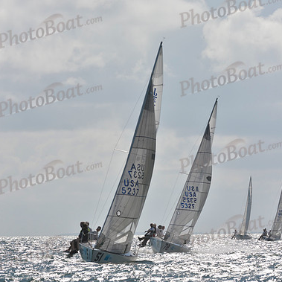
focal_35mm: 286
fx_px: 2636
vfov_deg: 6.1
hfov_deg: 6.1
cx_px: 141
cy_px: 126
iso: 280
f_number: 8
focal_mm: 220
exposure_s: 1/2500
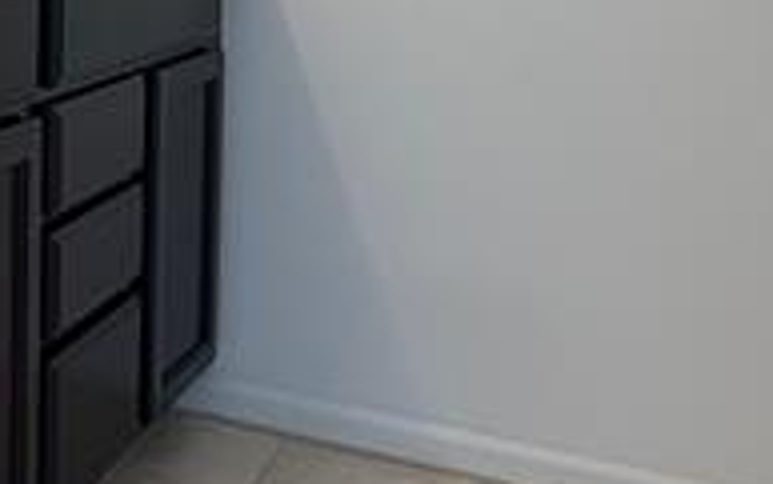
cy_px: 20
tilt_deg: -4.4
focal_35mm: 59
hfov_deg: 28.3
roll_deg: -0.4
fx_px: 1244
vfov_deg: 21.4
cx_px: -236
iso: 160
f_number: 2.2
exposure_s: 1/120
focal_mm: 2.22
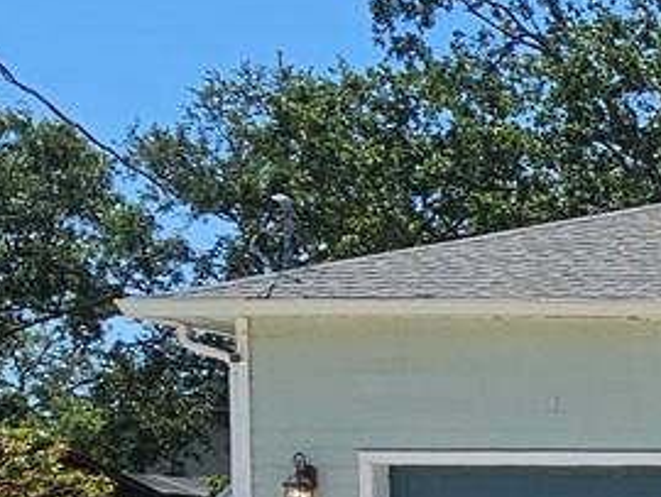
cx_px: 1430
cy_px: 612
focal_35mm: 77
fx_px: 1472
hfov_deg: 16.6
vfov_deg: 18.1
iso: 50
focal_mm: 2.2
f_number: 2.2
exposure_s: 1/3059
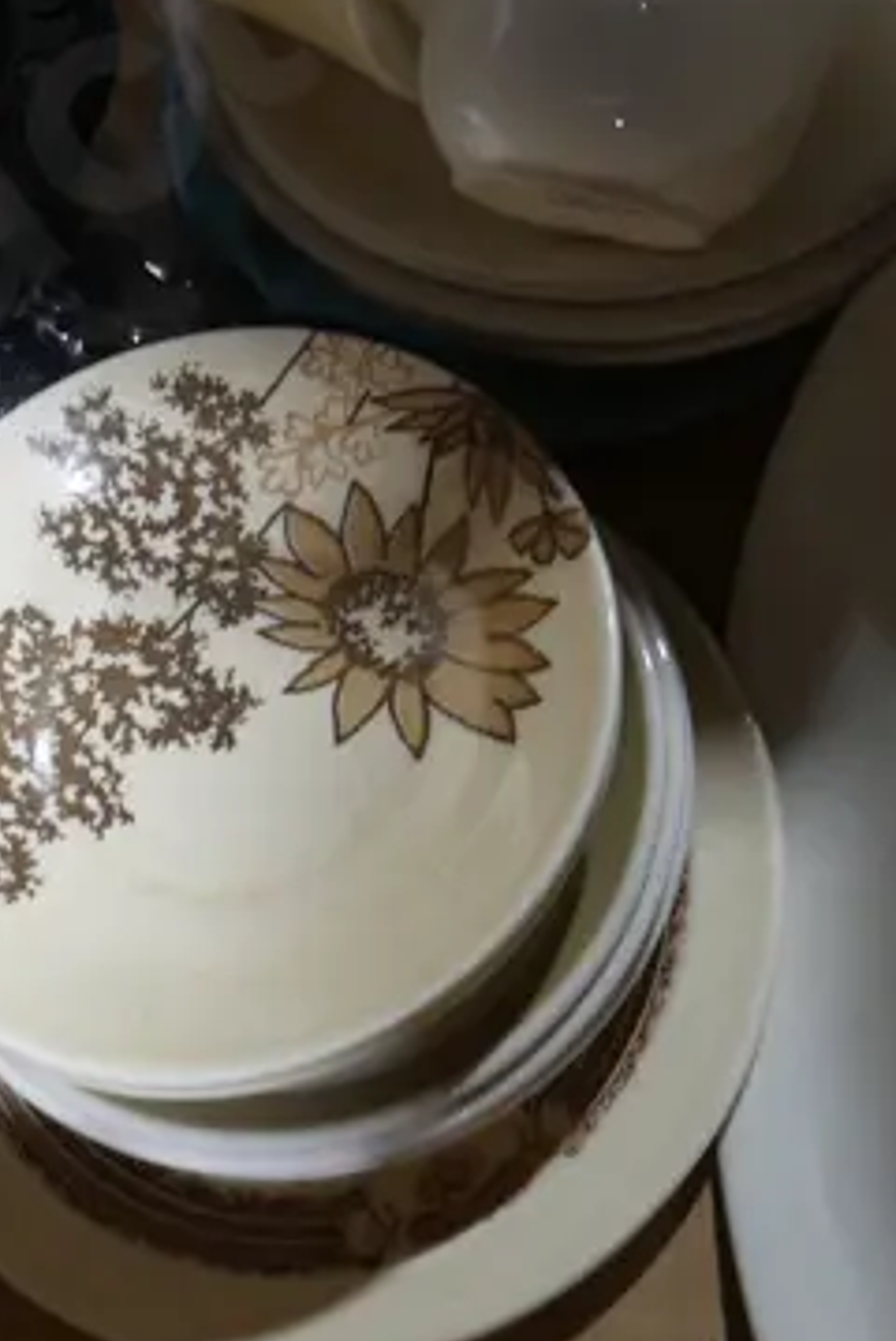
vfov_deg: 24.0
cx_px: -15
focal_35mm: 83
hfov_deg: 16.1
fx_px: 3092
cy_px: 217
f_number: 3.5
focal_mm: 14
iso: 200
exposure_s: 1/60
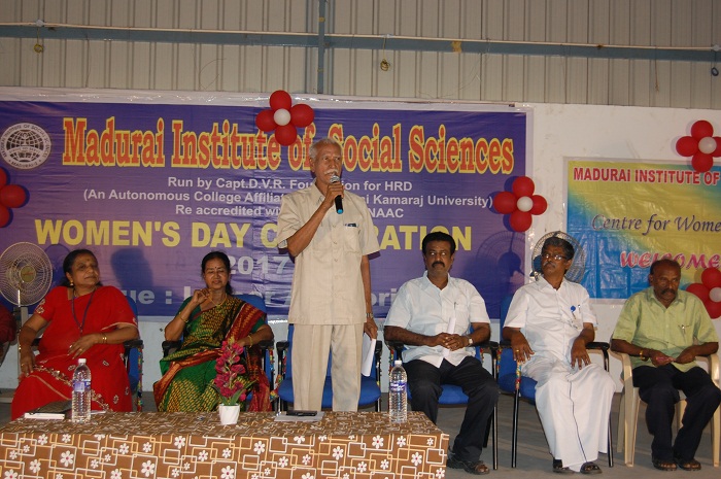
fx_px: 960
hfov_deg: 41.2
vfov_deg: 28.0
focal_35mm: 48
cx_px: 360
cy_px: 240
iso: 400
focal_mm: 32
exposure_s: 1/60
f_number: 4.5
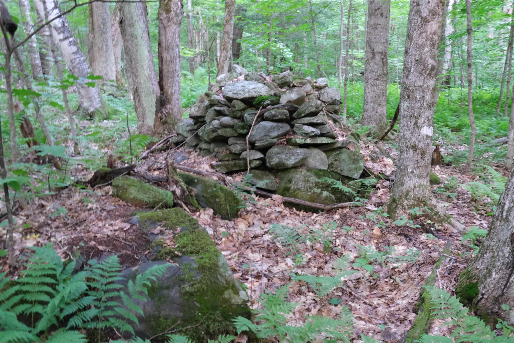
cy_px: 172
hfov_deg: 54.4
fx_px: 500
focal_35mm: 35
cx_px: 257
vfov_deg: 37.8
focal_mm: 23
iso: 3200
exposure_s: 1/2.6
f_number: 11
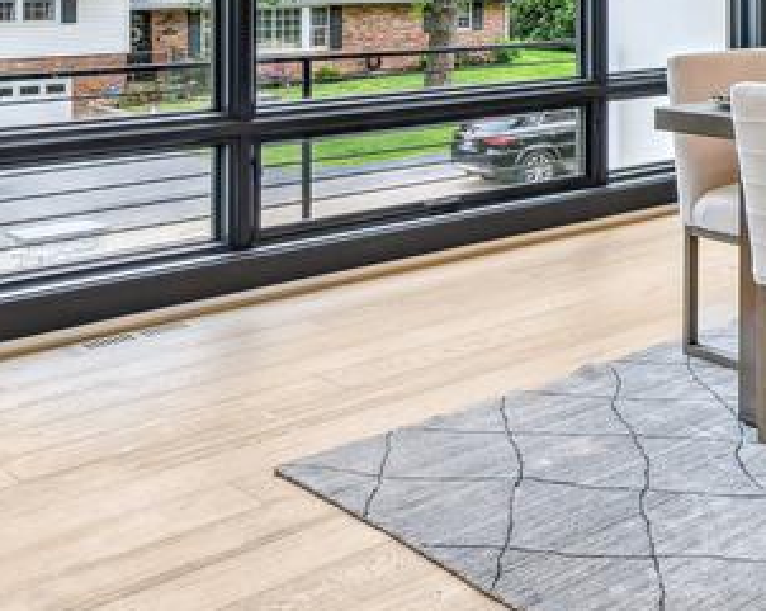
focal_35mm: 51
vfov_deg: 27.4
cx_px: 1134
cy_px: -44
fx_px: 1155
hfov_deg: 26.8
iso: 200
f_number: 8
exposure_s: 1/20
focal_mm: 16
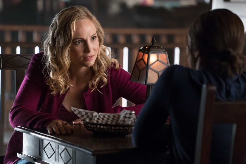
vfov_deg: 6.9
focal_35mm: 200
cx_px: 123
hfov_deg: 10.3
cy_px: 82
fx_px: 1368
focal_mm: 200
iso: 6400
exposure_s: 1/80
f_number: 4
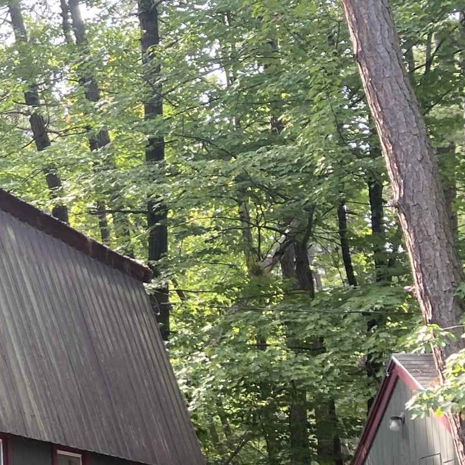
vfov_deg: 18.5
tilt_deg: +9.2
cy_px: 384
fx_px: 1413
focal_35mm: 93
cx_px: -388
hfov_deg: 15.8
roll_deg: -0.7
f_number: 1.8
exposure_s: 1/121
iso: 32
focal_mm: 3.99
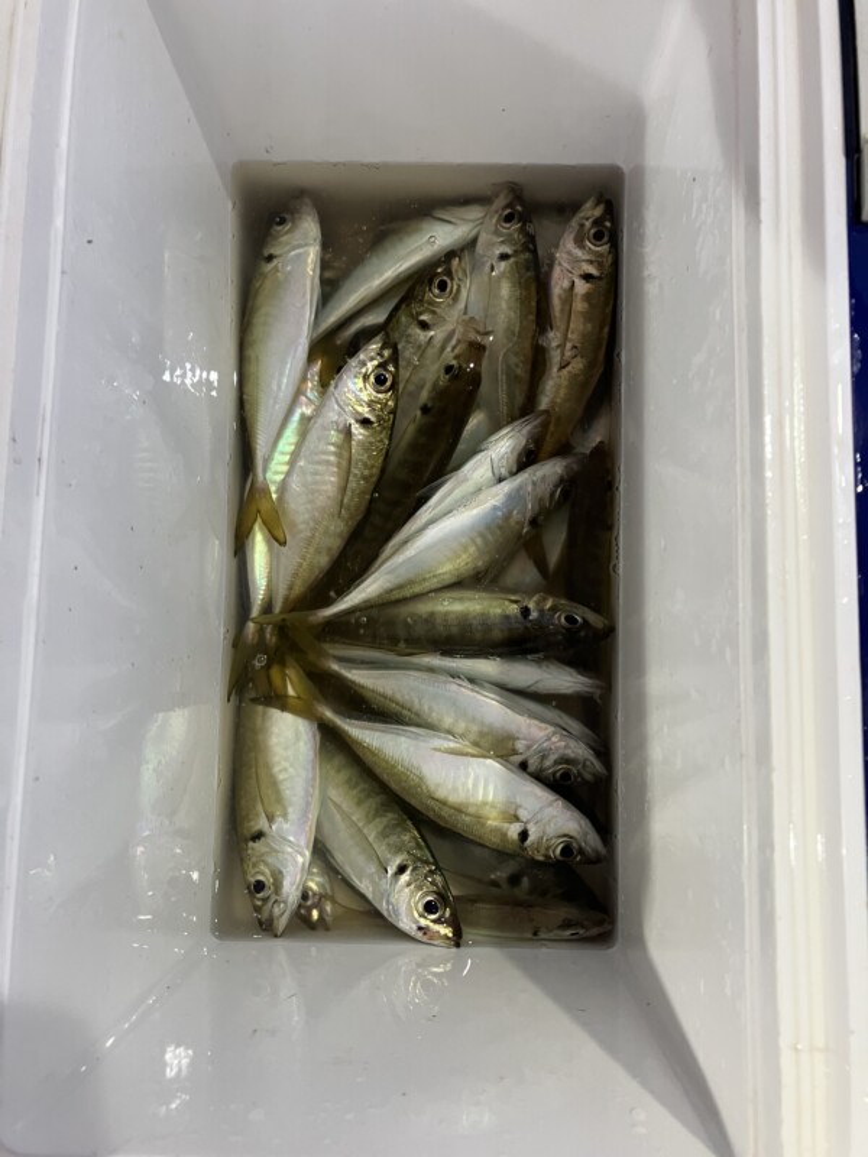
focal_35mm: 28
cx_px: 434
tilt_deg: -85.5
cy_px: 578
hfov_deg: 49.7
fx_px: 936
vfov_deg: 63.4
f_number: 1.8
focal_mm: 3.99
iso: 100
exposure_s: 1/60
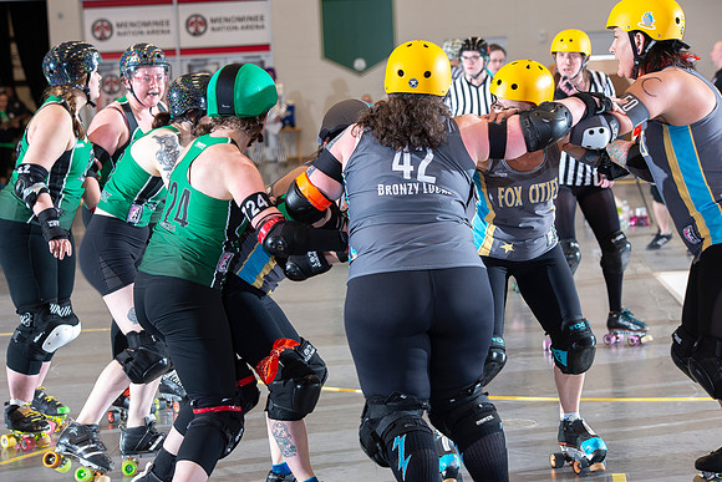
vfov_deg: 13.0
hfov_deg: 19.5
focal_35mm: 105
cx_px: 361
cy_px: 241
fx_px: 2106
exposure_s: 1/160
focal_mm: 105
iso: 640
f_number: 5.6
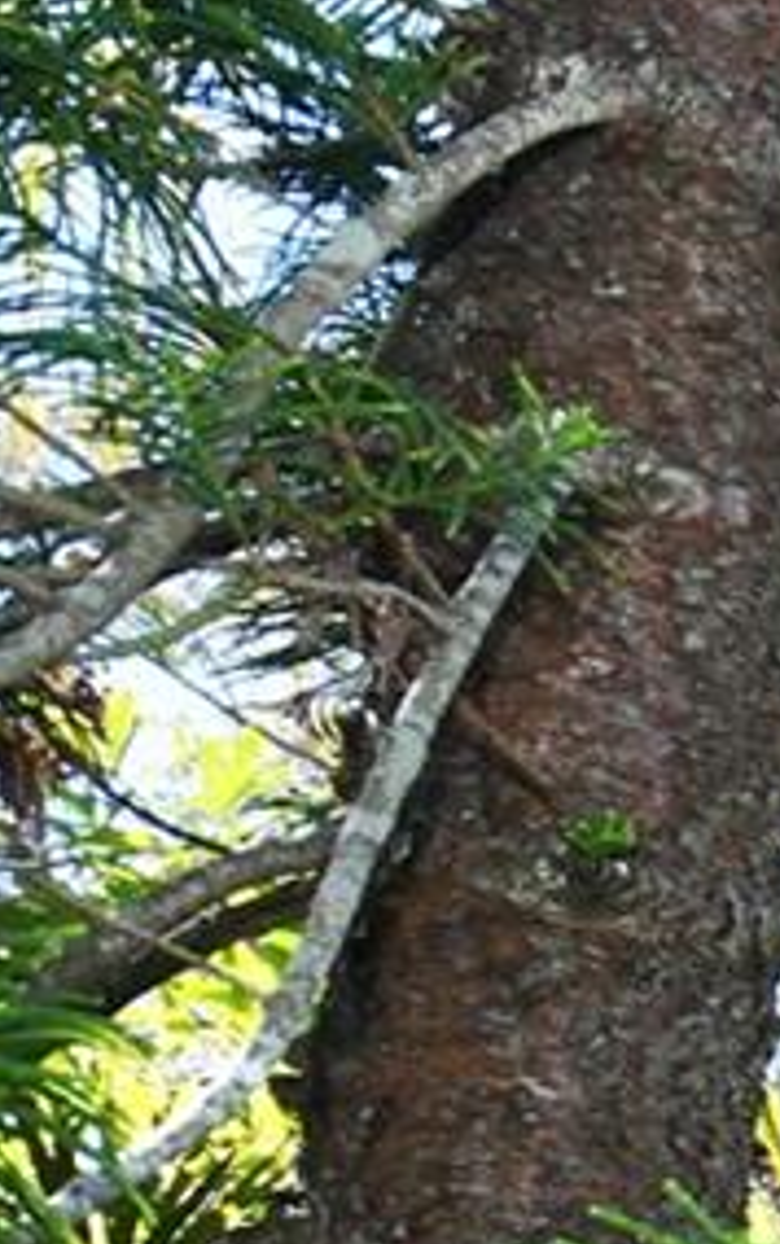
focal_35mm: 86
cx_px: 3361
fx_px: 2919
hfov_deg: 7.5
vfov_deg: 20.9
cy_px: 1796
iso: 100
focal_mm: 10
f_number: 7.1
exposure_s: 1/125
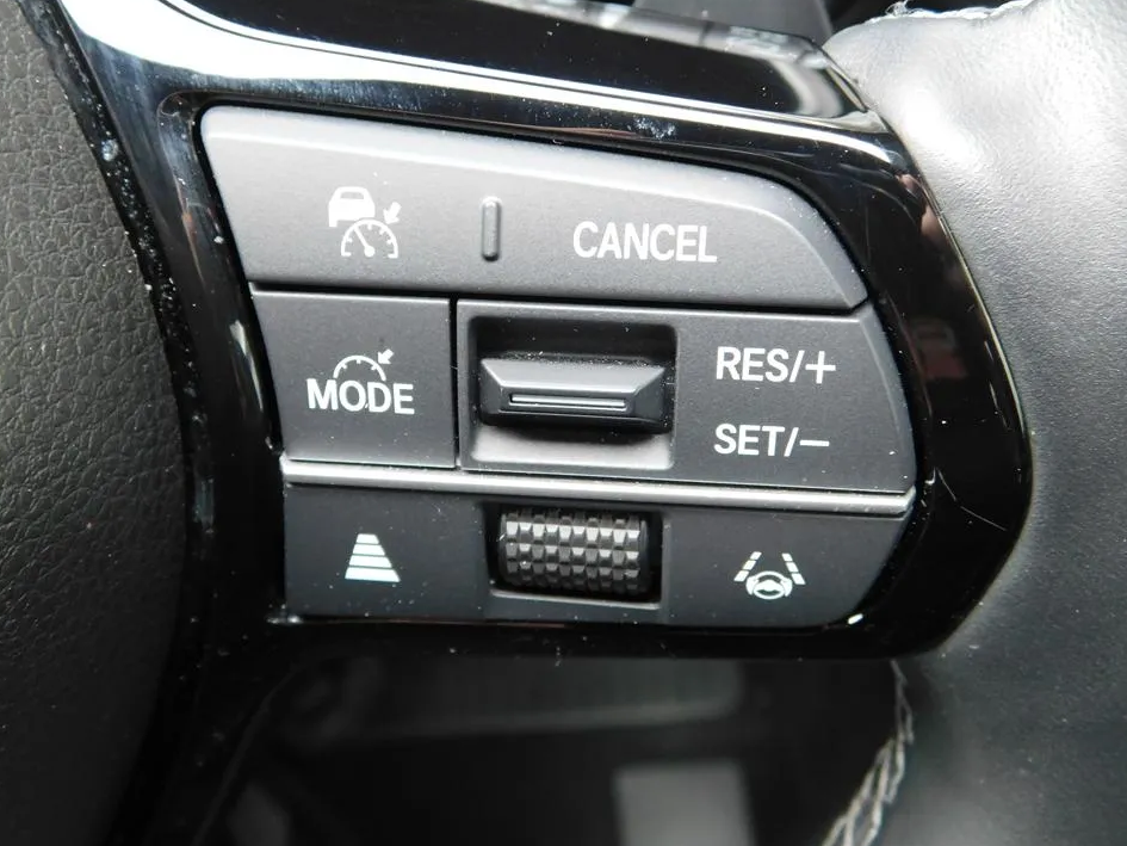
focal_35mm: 39
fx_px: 1270
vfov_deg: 36.8
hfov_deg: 47.8
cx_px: 545
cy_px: 399
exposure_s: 1/30
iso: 250
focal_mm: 6.3
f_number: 3.5
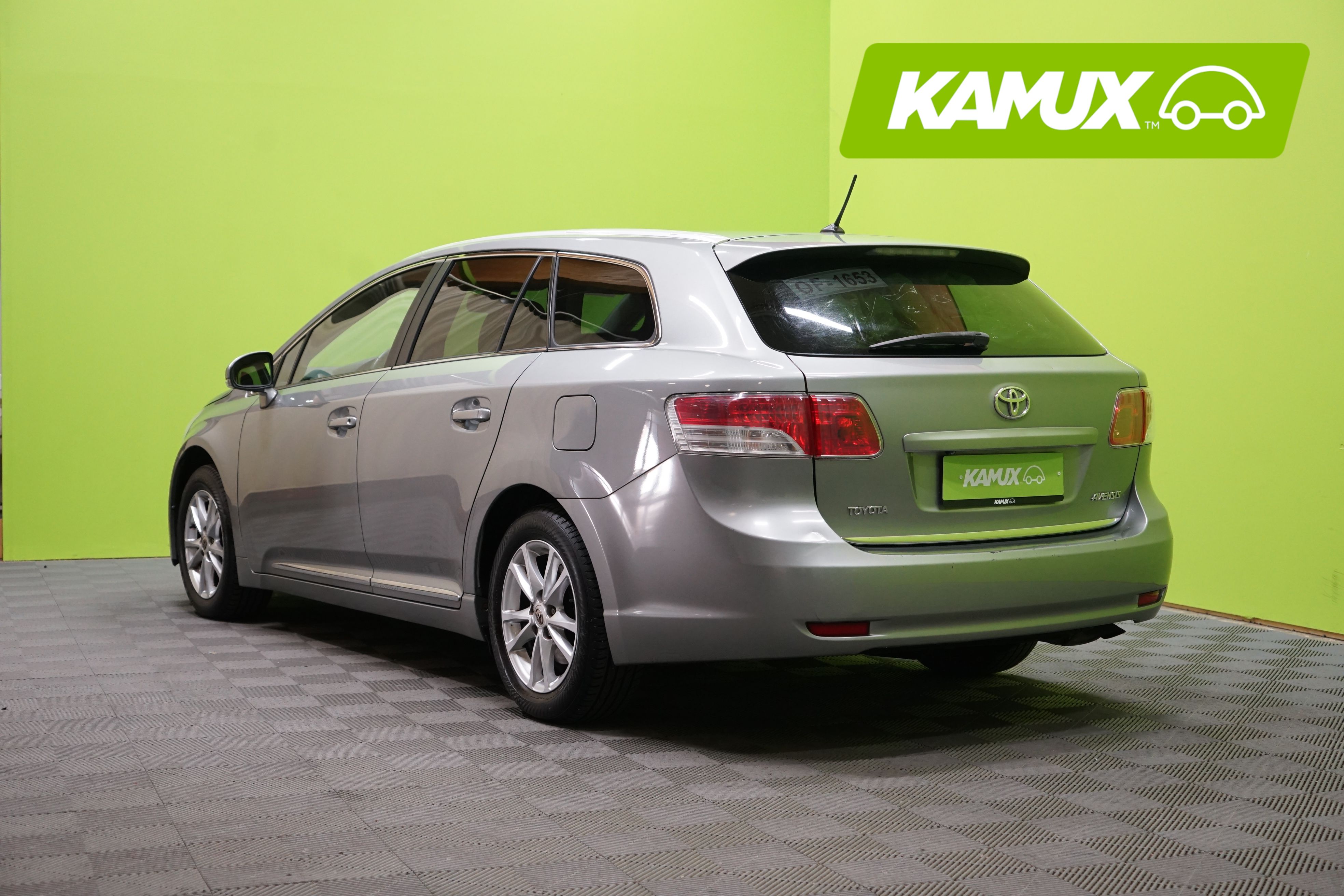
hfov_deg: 40.3
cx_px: 672
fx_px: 1829
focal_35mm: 49
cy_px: 448
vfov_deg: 27.5
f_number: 4.5
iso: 1600
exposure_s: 1/160
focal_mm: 49
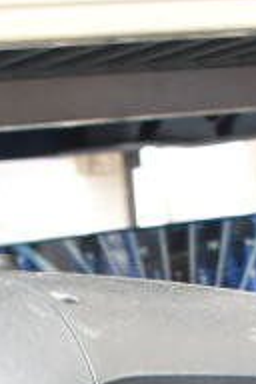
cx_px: 206
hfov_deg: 9.6
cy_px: 776
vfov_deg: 12.6
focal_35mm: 143
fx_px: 1525
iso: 1600
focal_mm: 20
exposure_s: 1/40
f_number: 3.8
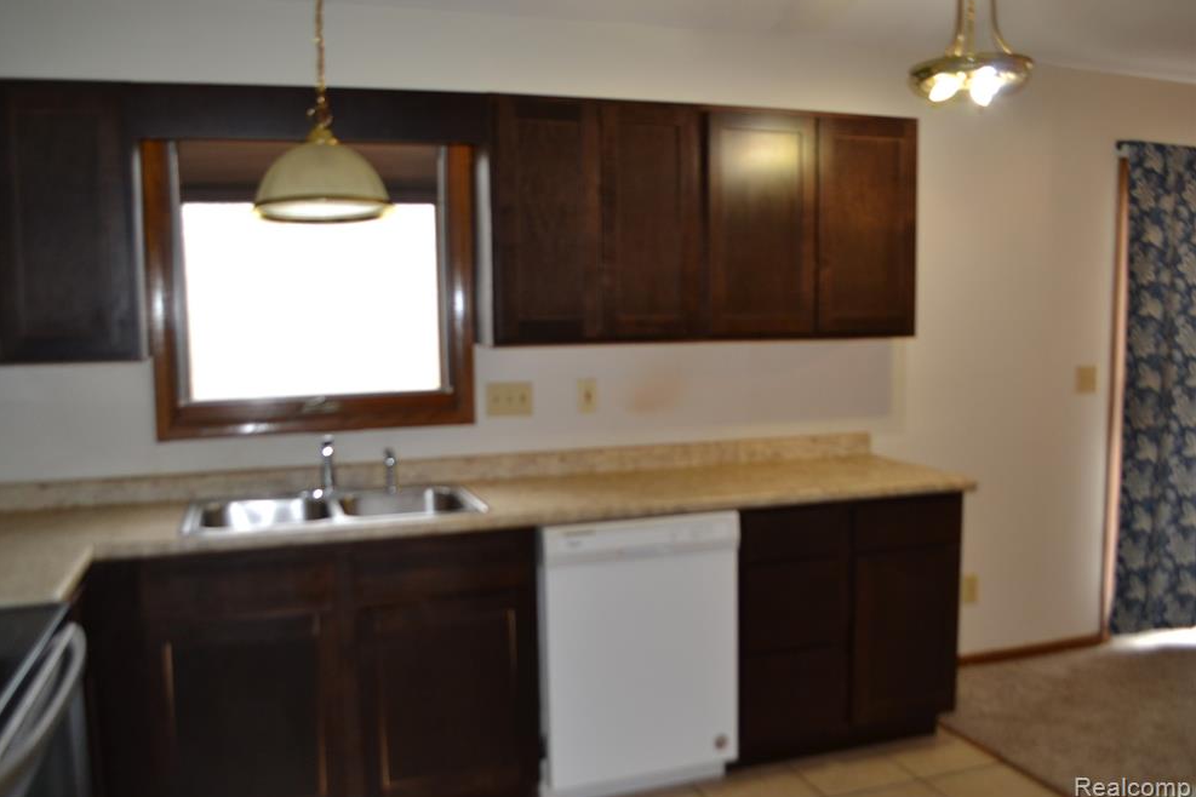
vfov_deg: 46.4
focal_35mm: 28
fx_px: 930
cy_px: 394
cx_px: 577
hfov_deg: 65.5
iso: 400
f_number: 3.5
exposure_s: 1/60
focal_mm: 18
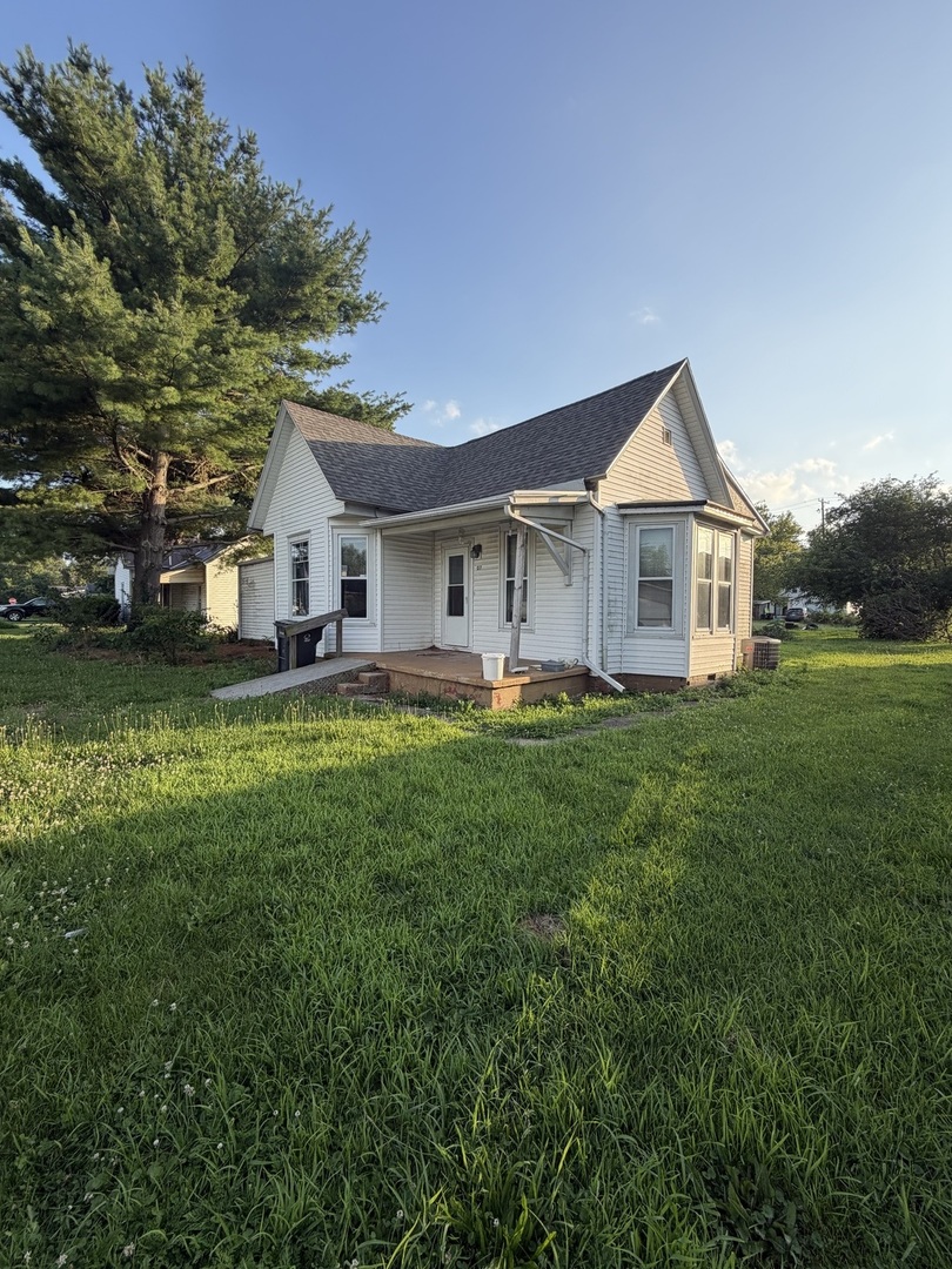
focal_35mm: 14
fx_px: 513
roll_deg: -0.4
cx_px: 476
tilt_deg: -1.2
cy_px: 634
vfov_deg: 102.1
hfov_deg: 85.7
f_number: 2.2
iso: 40
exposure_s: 1/522
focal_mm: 2.22
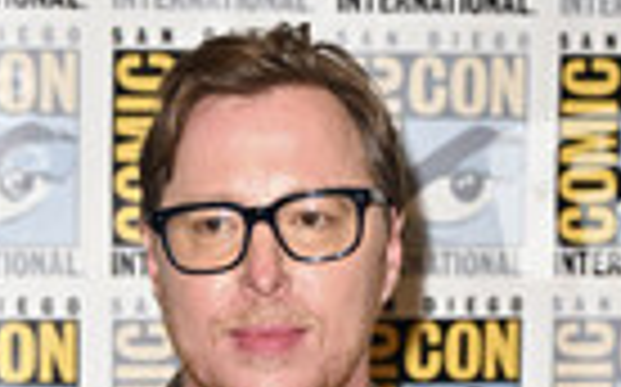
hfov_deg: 9.0
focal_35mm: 234
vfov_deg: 5.4
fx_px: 3957
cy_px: 850
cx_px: 310
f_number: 5
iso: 2500
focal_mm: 79
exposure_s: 1/250
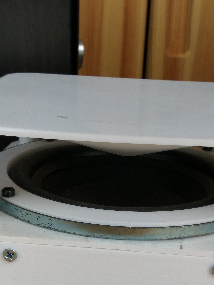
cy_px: 220
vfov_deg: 32.0
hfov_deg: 24.8
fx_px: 486
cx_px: 115
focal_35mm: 59
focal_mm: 4.73
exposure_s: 1/140
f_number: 2.2
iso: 100
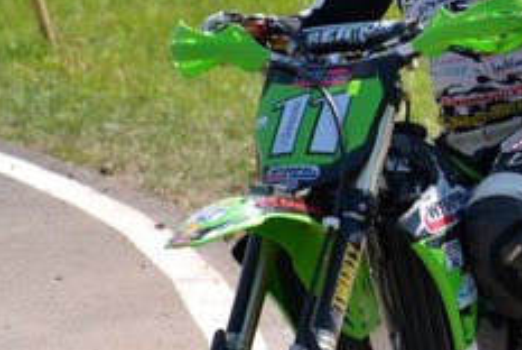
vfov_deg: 1.9
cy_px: 227
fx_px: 10618
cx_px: 381
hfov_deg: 2.8
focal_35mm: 731
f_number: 5
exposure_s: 1/3200
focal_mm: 175
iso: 800
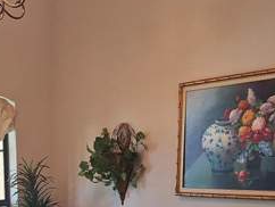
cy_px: 295
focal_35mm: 76
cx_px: 5
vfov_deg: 17.7
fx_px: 604
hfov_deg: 24.5
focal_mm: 5.54
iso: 64
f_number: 1.8
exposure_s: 1/40
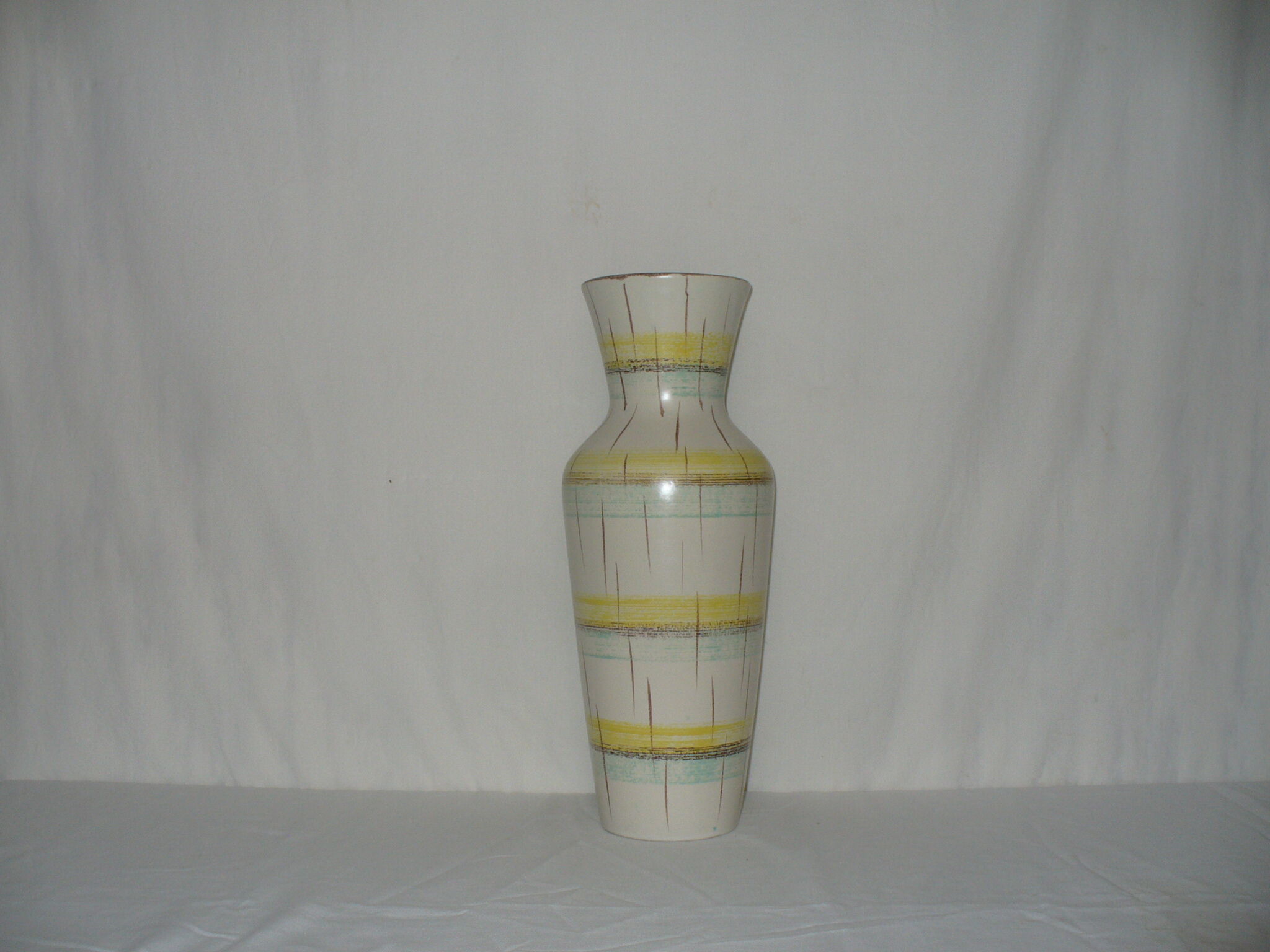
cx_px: 635
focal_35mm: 37
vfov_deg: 38.7
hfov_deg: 50.1
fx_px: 1357
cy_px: 476
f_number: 2.8
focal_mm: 6.1
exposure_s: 1/60
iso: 100
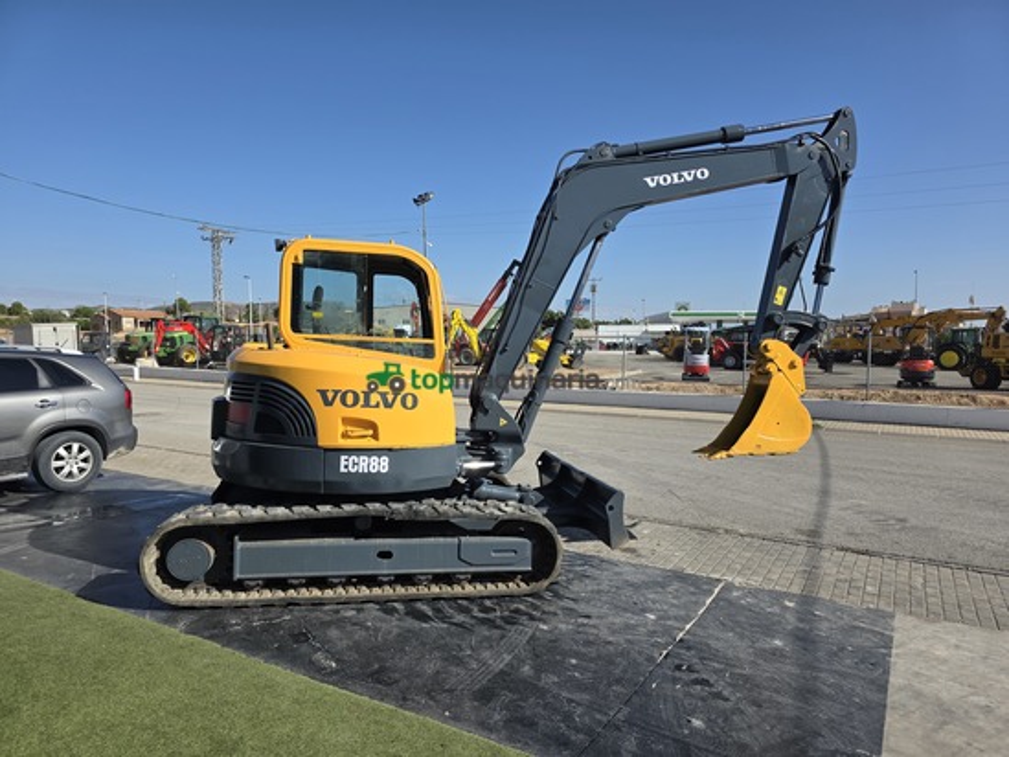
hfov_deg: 73.9
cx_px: 504
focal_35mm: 23
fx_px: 671
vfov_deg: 58.9
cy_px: 378
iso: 80
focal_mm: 6.3
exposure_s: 1/7333
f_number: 1.7
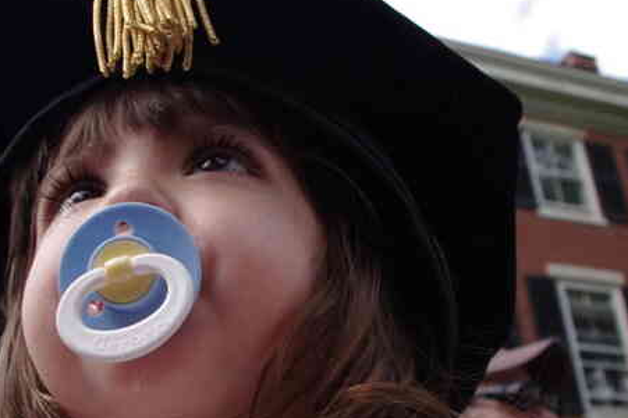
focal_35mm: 63
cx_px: 297
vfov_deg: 21.3
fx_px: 1098
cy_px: 328
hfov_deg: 31.9
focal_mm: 20
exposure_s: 1/320
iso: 200
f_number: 5.6
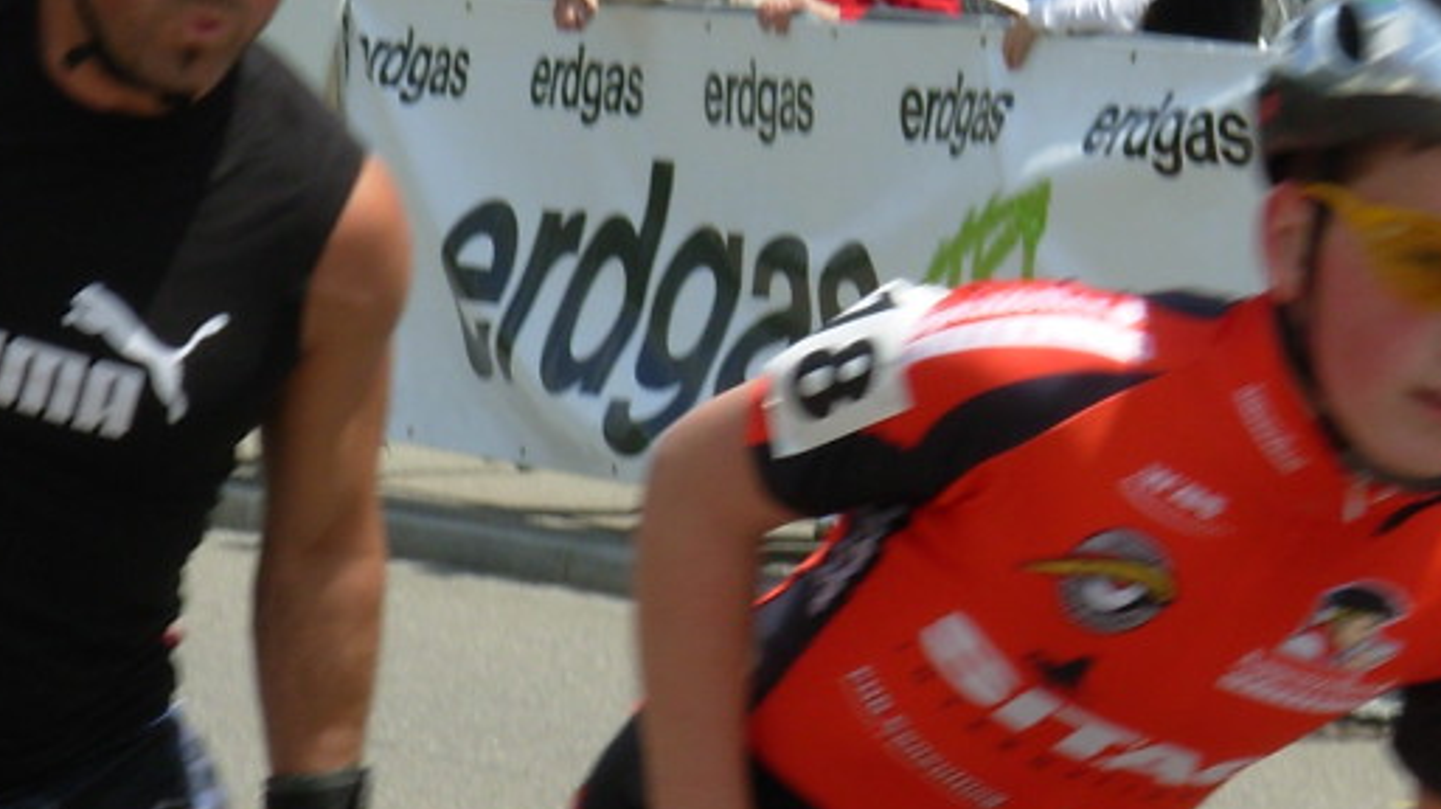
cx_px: 362
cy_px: 312
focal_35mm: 309
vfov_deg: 3.9
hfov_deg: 7.0
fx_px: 11801
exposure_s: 1/256
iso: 50
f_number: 7.7
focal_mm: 23.5
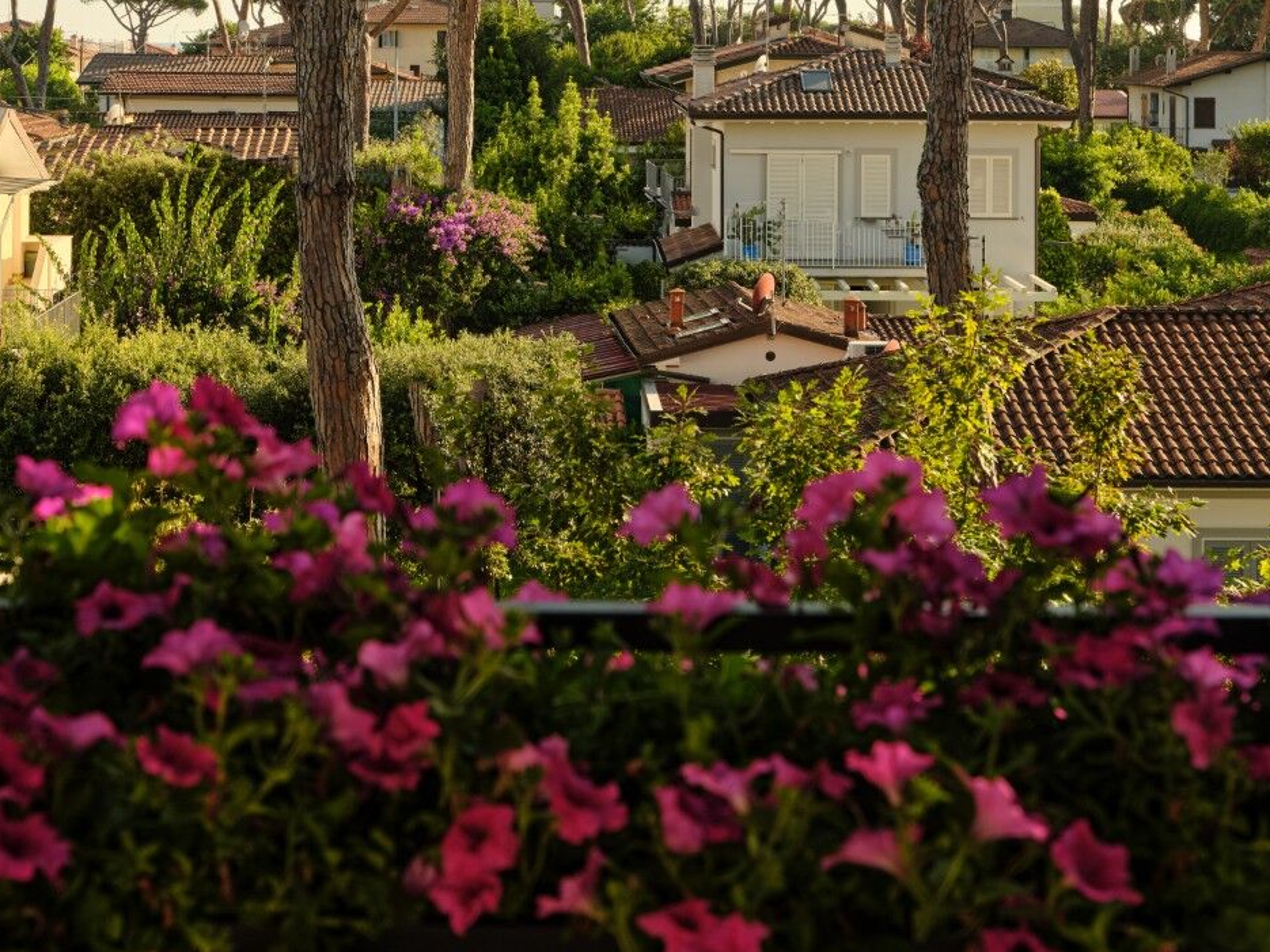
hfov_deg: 25.6
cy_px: -23
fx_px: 2788
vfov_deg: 18.8
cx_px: 526
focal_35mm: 76
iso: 500
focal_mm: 46.9
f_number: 6.4
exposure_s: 1/400
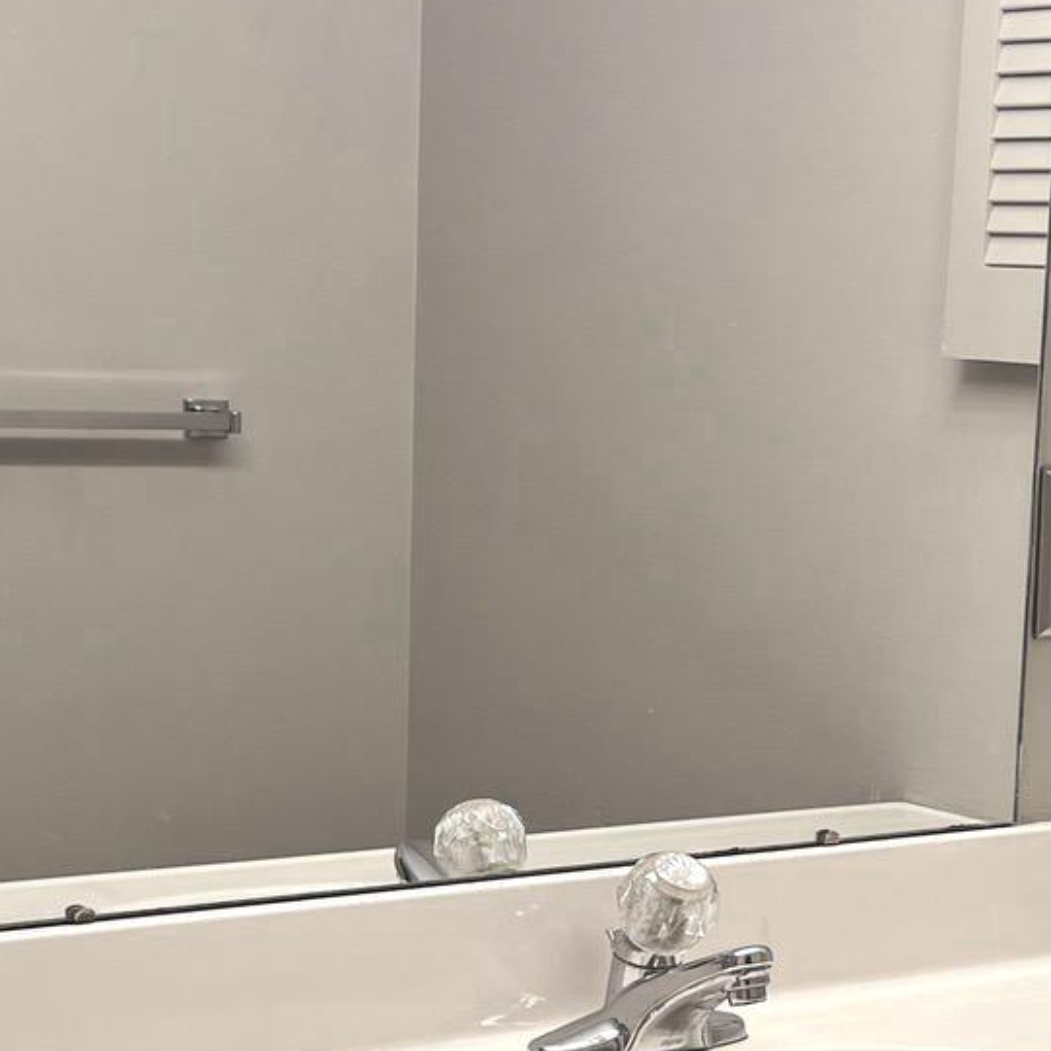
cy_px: 816
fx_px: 2988
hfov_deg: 19.9
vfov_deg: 19.8
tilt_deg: -8.9
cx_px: 705
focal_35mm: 87
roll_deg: -2.1
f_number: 1.5
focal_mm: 5.7
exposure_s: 1/120
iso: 50
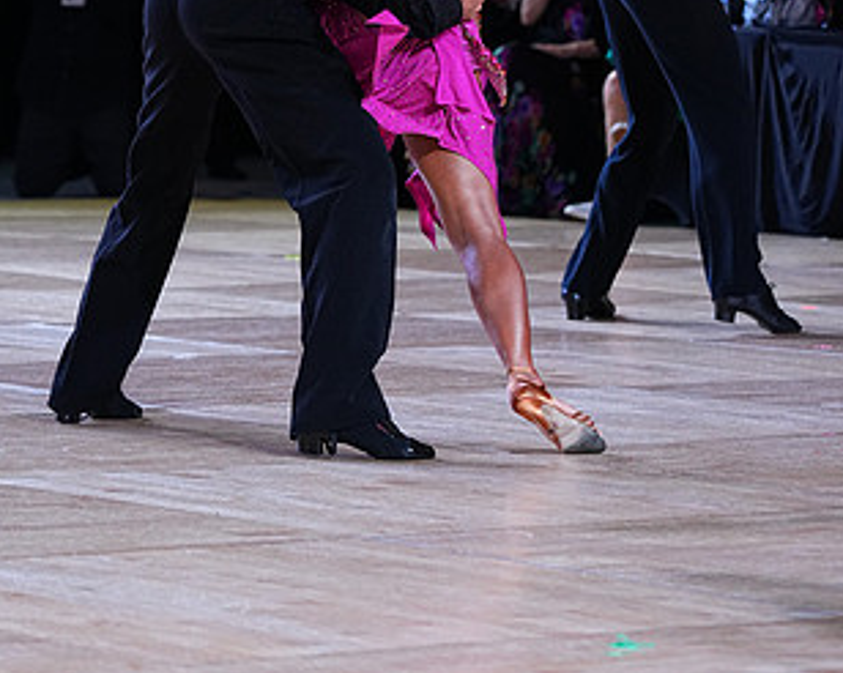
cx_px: 431
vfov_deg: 7.2
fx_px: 5336
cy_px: -112
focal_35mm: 214
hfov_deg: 9.0
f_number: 4
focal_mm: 121
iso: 1600
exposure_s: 1/500
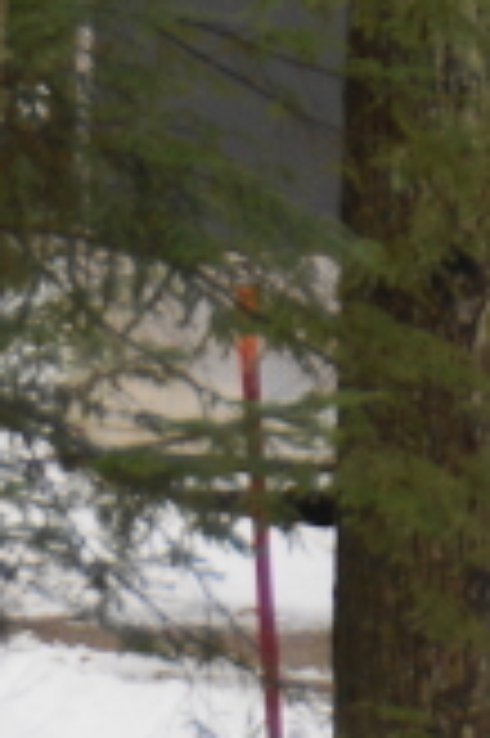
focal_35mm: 549
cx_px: 1953
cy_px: 315
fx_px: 11232
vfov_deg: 3.8
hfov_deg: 2.4
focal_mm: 60
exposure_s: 1/100
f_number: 5
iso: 125
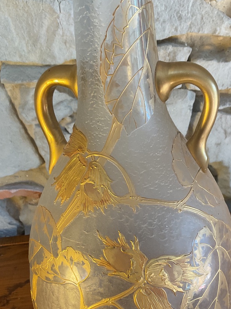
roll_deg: +4.4
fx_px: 374
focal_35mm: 42
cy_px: 217
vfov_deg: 43.9
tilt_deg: -29.5
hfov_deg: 34.3
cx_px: 133
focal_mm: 3
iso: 50
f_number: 1.8
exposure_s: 1/60
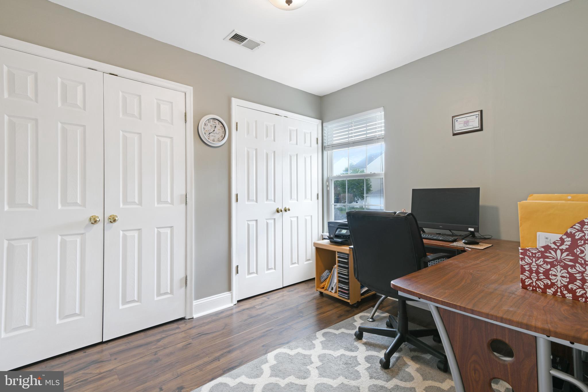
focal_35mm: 16
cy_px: 196
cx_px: 294
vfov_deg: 73.7
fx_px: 261
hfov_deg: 96.7
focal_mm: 16
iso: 100
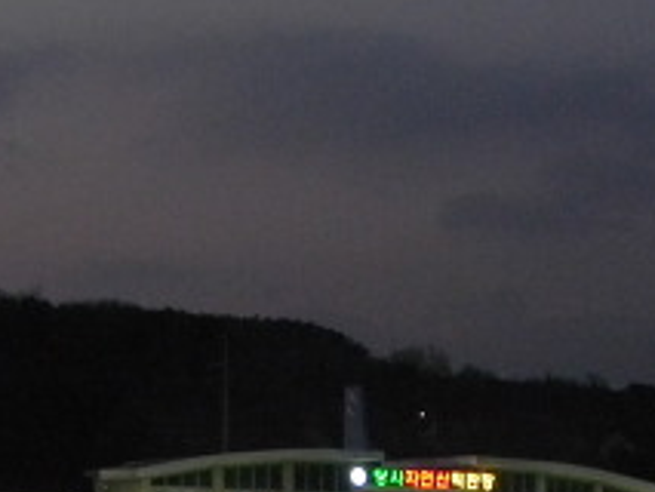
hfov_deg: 18.2
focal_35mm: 108
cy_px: 510
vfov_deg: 13.5
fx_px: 2045
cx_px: 403
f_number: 3.7
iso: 400
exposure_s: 1/14.6
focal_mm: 6.4
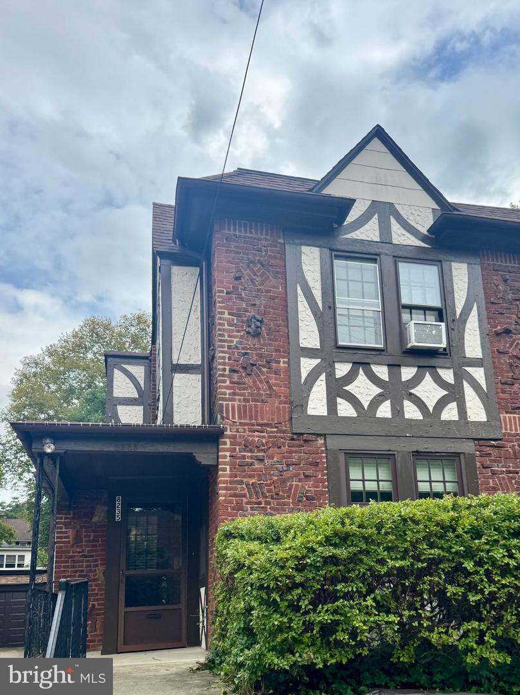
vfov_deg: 71.6
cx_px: 260
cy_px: 348
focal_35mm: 24
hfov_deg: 56.8
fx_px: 481
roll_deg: +2.5
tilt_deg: +14.7
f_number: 1.78
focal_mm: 6.76
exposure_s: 1/1311
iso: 80
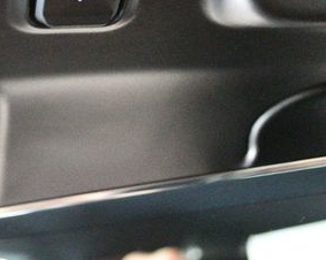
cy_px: 35
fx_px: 675
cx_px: 88
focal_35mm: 70
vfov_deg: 21.4
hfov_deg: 26.8
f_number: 4
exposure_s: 1/20
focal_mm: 22
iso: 12800
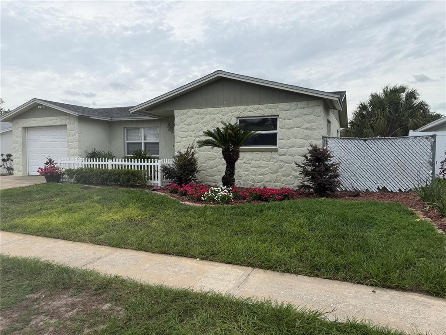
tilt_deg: -2.7
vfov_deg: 56.8
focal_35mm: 24
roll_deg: +0.2
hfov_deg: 71.6
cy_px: 168
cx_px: 223
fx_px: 309
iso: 80
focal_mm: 6.76
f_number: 1.78
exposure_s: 1/5319
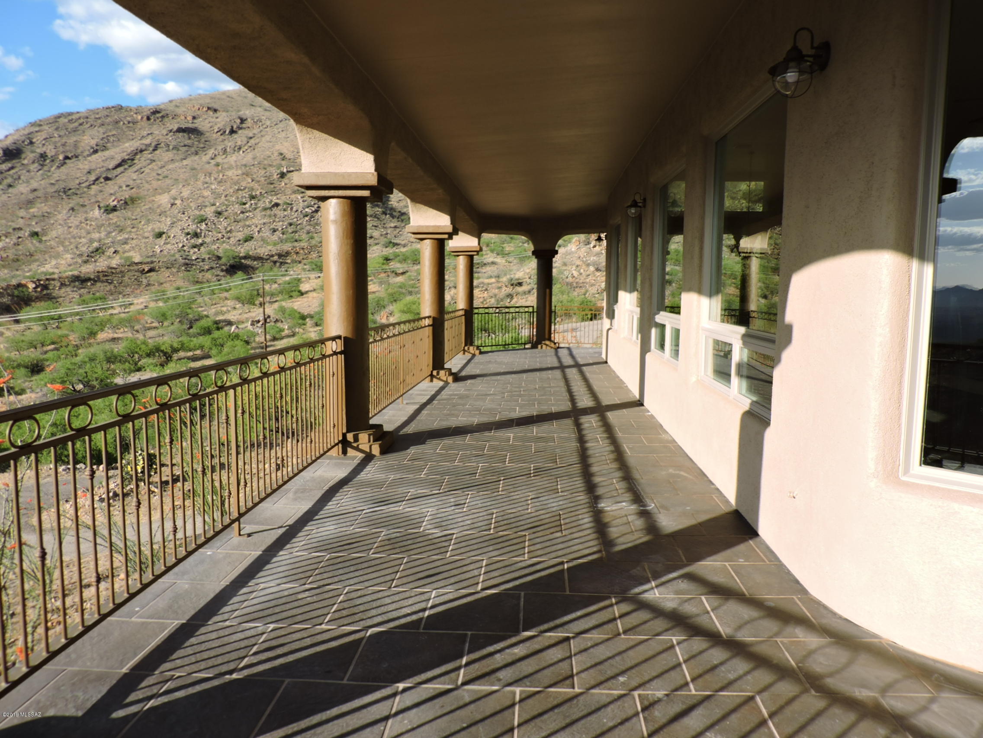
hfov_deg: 71.6
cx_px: 492
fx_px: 682
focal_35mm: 24
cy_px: 369
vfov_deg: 56.8
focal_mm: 4.3
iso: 100
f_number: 3
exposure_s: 1/800
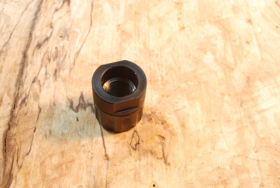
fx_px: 467
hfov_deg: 33.4
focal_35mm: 60
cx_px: 140
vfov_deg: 22.7
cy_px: 94
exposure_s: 1/6
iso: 200
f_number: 22
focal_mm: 40
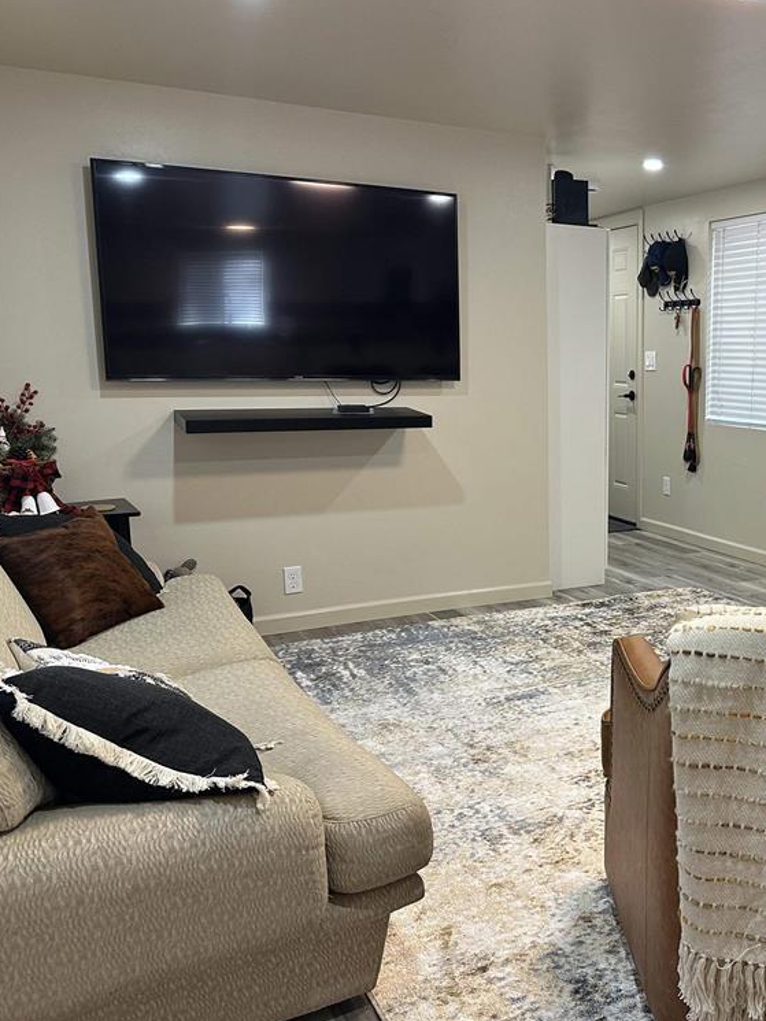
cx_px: 648
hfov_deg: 40.6
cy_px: 500
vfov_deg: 55.3
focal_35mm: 33
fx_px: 973
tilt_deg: -9.5
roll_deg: -0.8
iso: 200
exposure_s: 1/120
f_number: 1.78
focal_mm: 6.86
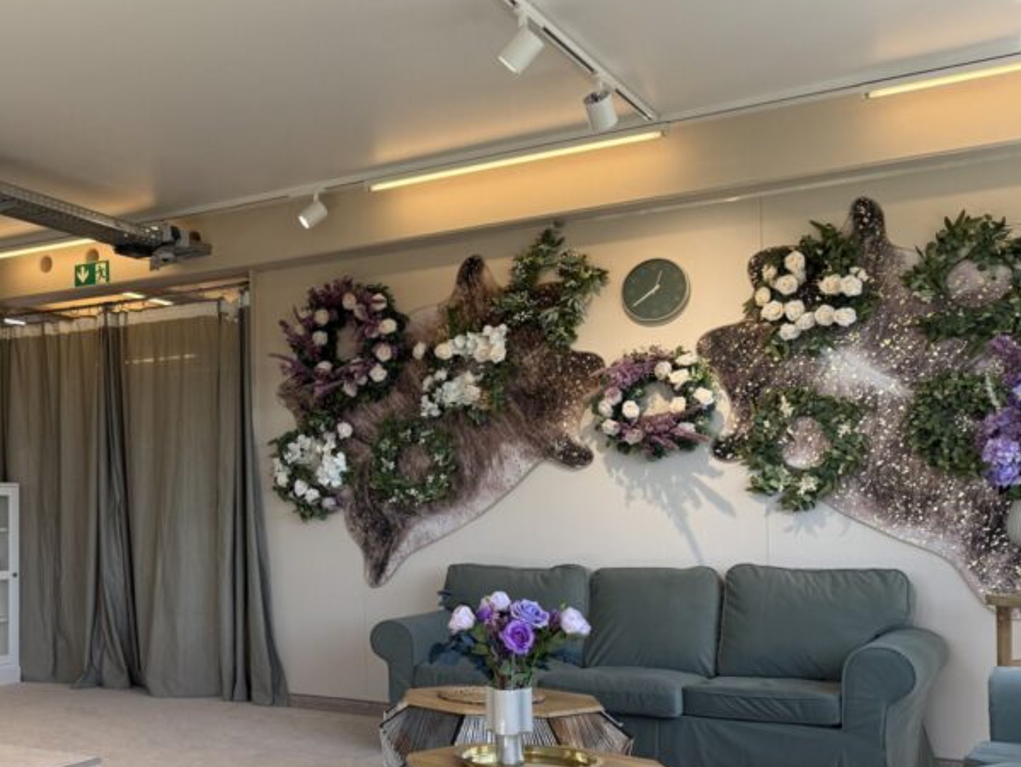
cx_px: 164
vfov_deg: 35.0
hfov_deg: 43.0
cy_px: 476
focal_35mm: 41
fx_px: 1210
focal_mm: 6.76
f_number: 1.78
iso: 100
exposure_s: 1/665
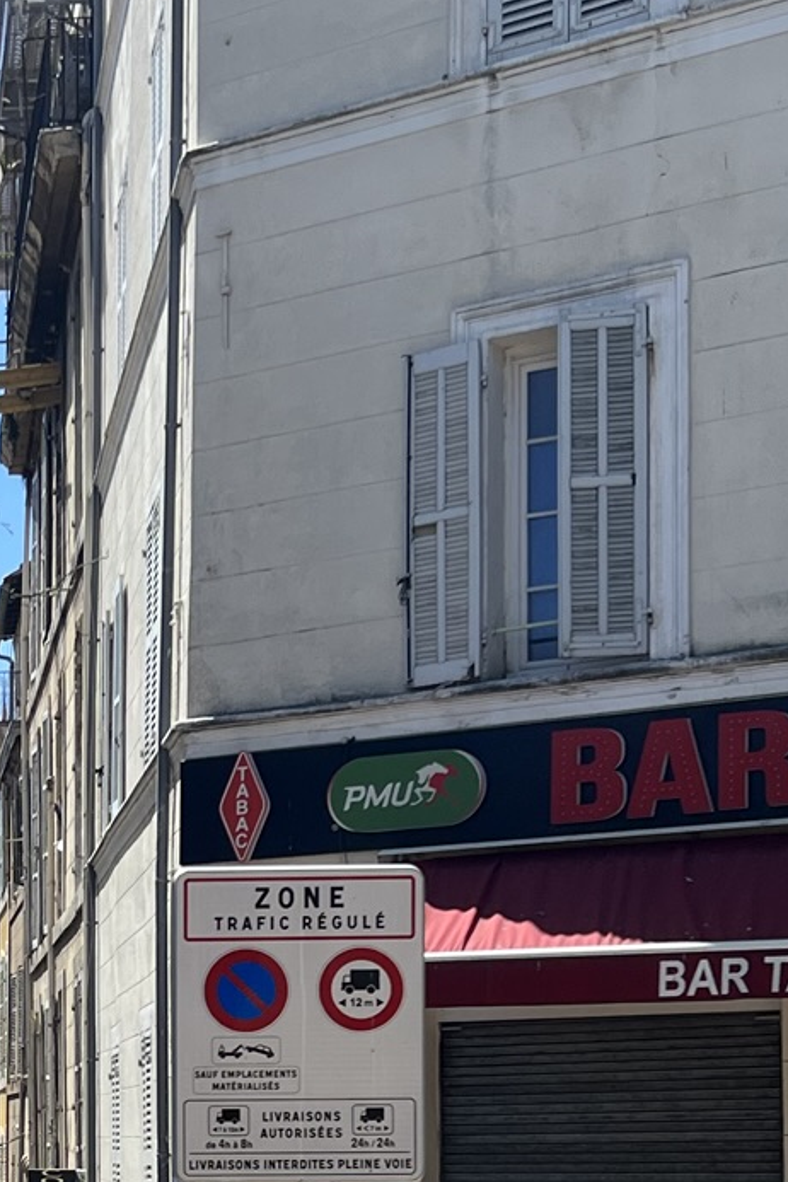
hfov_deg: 16.5
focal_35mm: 78
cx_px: -261
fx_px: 2561
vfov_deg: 24.9
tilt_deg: +1.2
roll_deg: +1.5
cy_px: 1148
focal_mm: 5.7
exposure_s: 1/3968
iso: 50
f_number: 1.5
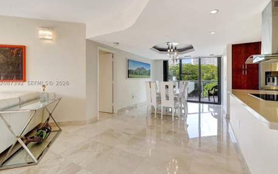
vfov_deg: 66.4
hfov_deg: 92.6
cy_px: 83
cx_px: 136
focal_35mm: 18
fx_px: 133
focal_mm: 16.5
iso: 640
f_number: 13
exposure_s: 1/15
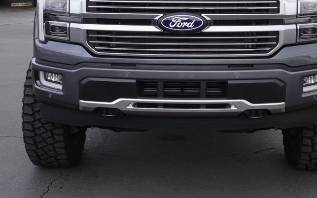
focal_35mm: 66
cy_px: 39
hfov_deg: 31.1
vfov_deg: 19.6
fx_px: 569
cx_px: 180
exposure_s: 1/100
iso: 100
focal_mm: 27
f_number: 8
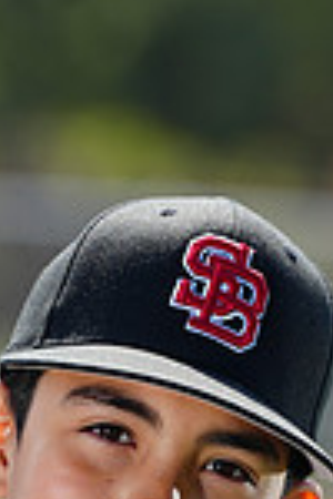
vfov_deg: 2.7
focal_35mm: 775
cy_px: 739
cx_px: 102
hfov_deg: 1.8
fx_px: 10752
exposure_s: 1/250
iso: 64
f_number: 4.5
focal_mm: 200
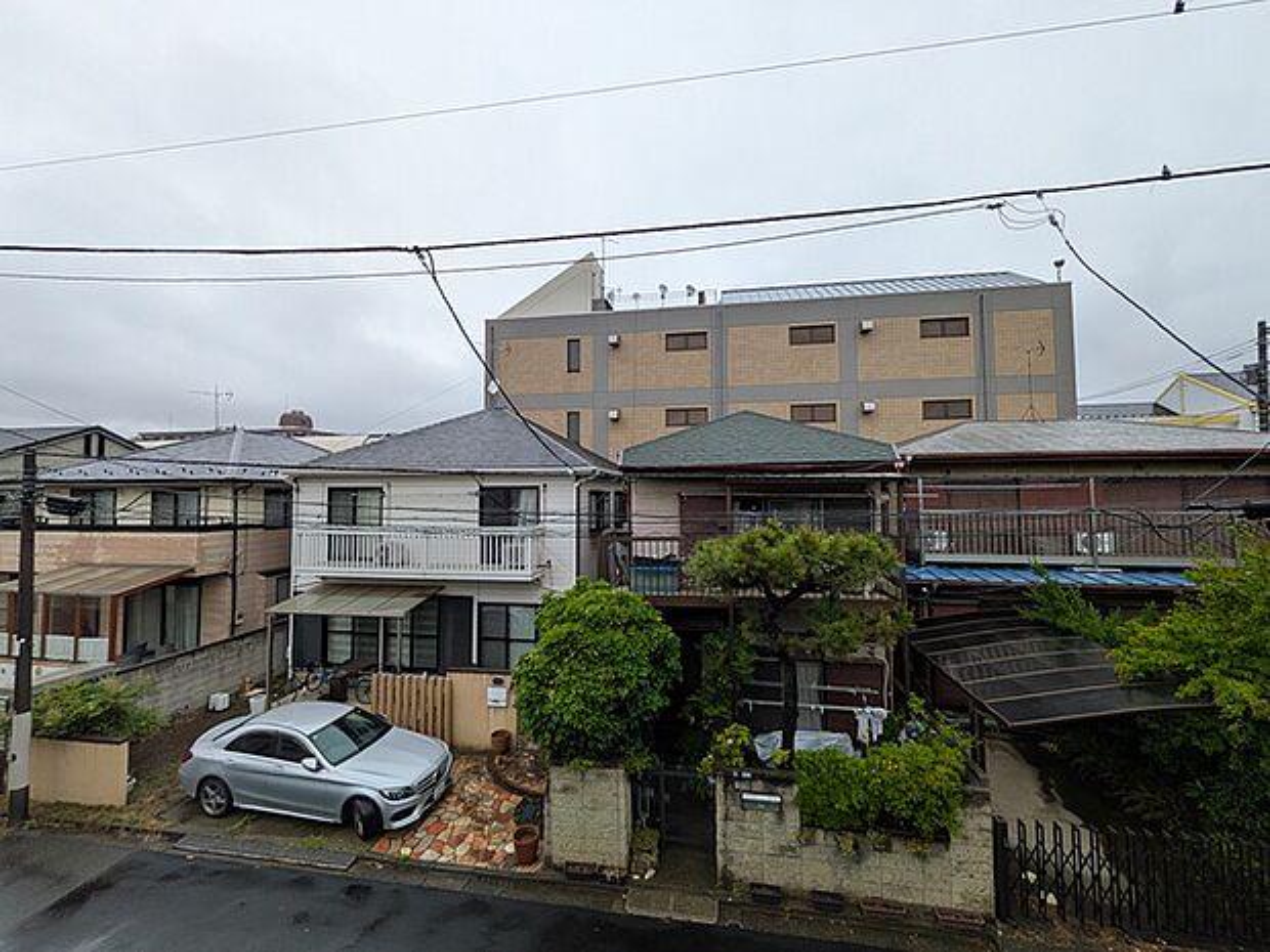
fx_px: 514
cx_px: 635
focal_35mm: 14
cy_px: 476
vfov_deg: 85.7
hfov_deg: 102.1
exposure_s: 1/363
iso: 50
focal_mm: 1.83
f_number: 2.2
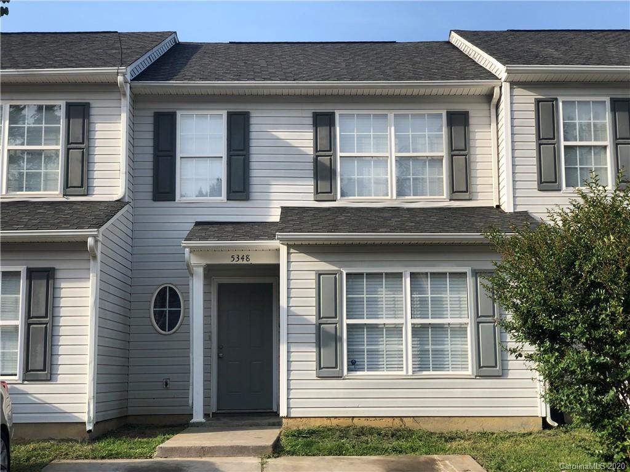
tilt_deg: +9.5
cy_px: 236
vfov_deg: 28.0
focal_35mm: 52
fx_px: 946
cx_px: 315
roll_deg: +0.8
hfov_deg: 36.8
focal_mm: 6
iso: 16
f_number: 2.4
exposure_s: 1/539
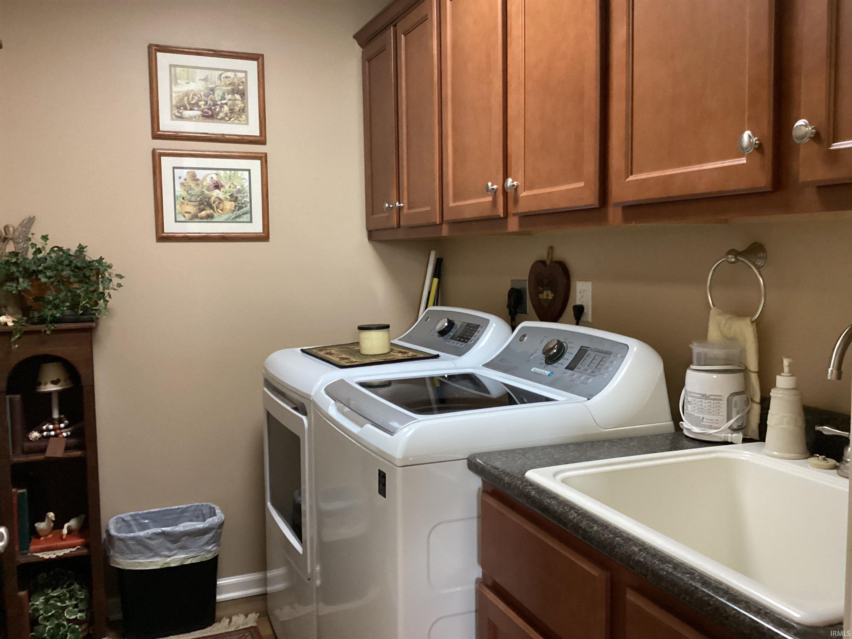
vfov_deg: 45.4
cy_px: 320
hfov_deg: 58.4
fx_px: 763
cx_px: 426
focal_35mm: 31
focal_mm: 3.3
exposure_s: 1/40
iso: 320
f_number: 2.4
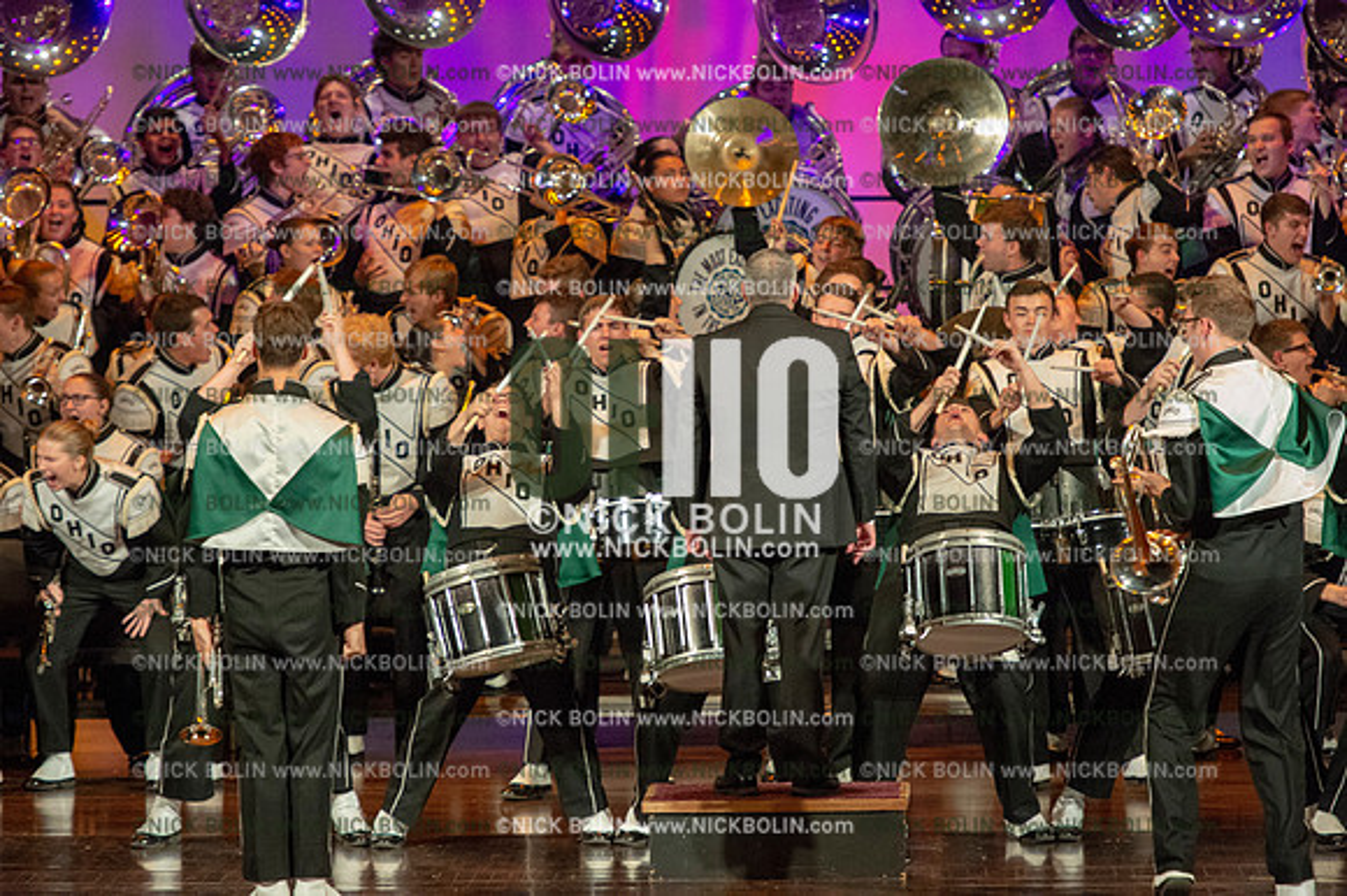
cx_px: 674
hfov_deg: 8.2
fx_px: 9348
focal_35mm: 250
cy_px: 448
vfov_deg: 5.5
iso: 8000
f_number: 5.6
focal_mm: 250
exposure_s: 1/320
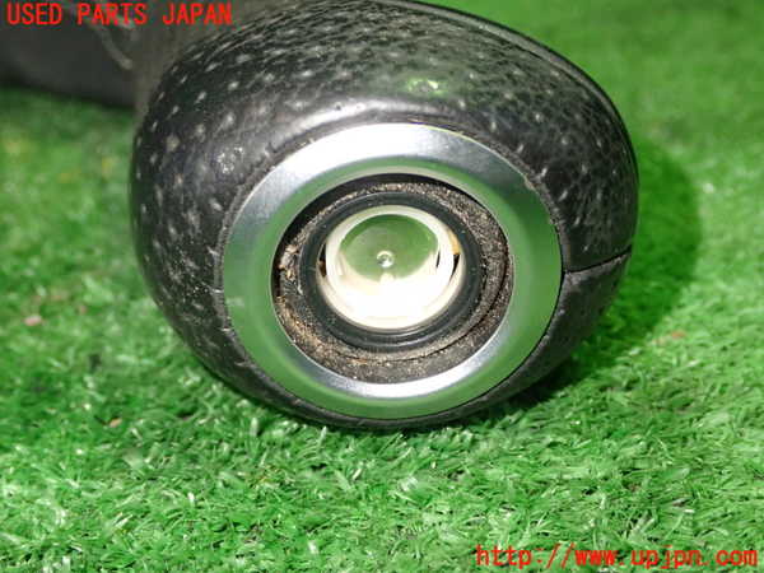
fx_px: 1037
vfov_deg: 30.9
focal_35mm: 47
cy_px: 286
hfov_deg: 40.4
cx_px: 382
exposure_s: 1/40
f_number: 3.1
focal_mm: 8.4
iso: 800
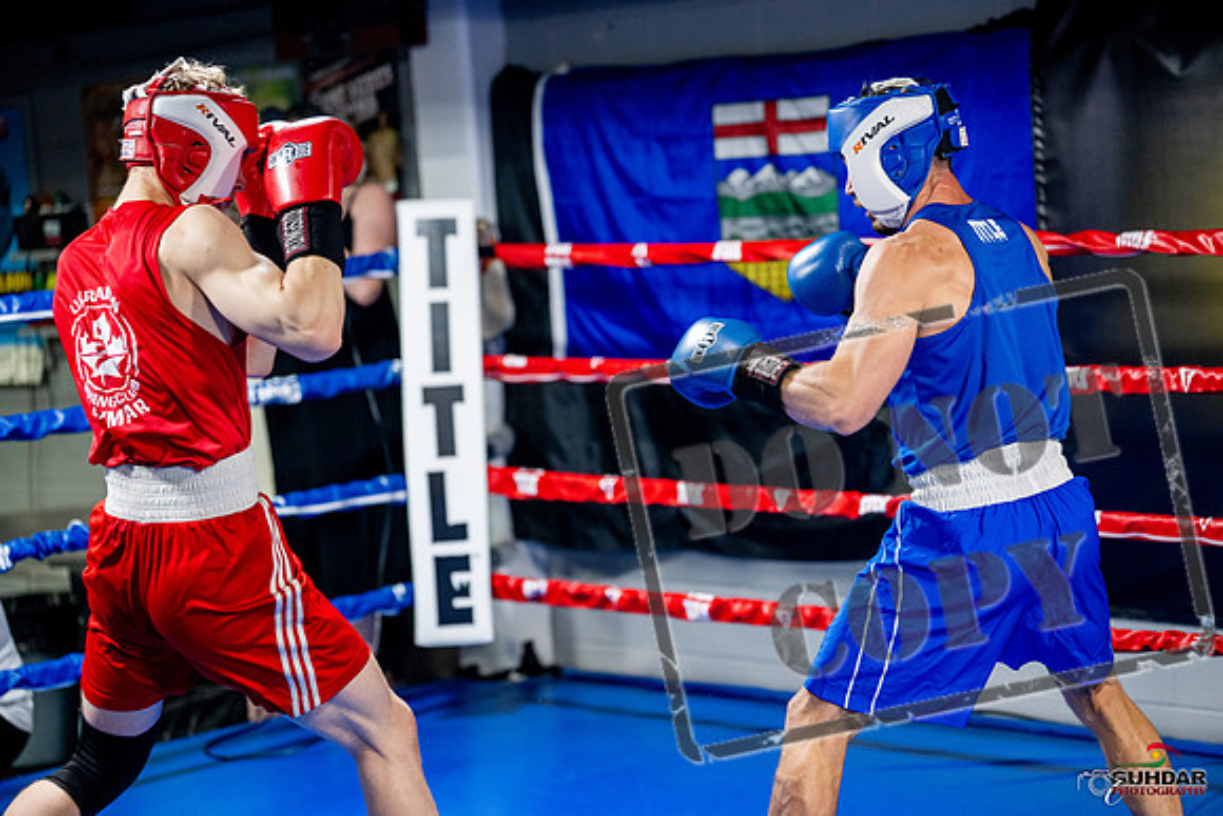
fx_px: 2820
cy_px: 408
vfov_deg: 16.5
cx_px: 612
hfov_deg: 24.5
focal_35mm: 83
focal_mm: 83
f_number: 2
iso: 3200
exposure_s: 1/640
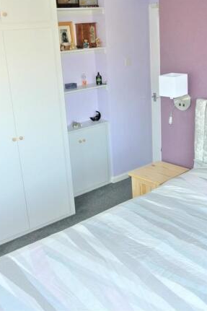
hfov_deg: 32.6
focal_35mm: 41
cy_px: 154
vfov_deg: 47.4
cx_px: 110
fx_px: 354
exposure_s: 1/60
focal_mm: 10
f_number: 3.5
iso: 220
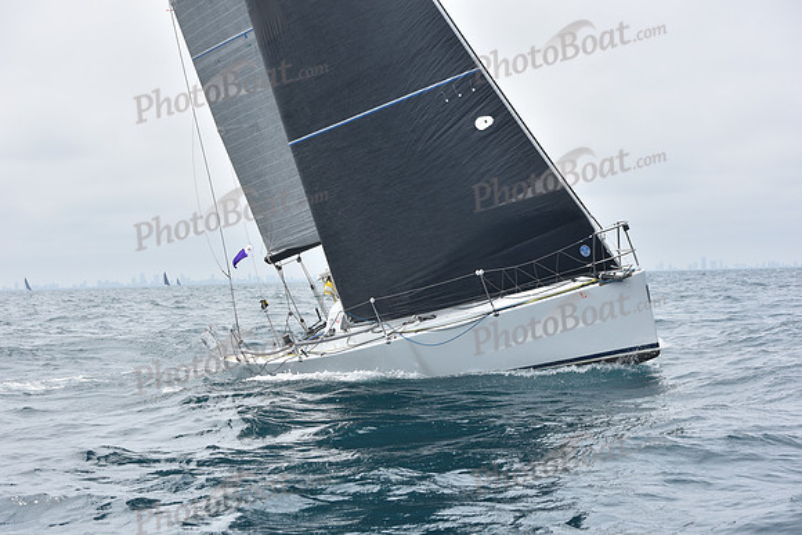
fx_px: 1560
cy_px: 268
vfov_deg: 19.5
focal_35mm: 70
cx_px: 401
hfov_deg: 28.8
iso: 250
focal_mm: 70
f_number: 8
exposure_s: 1/800
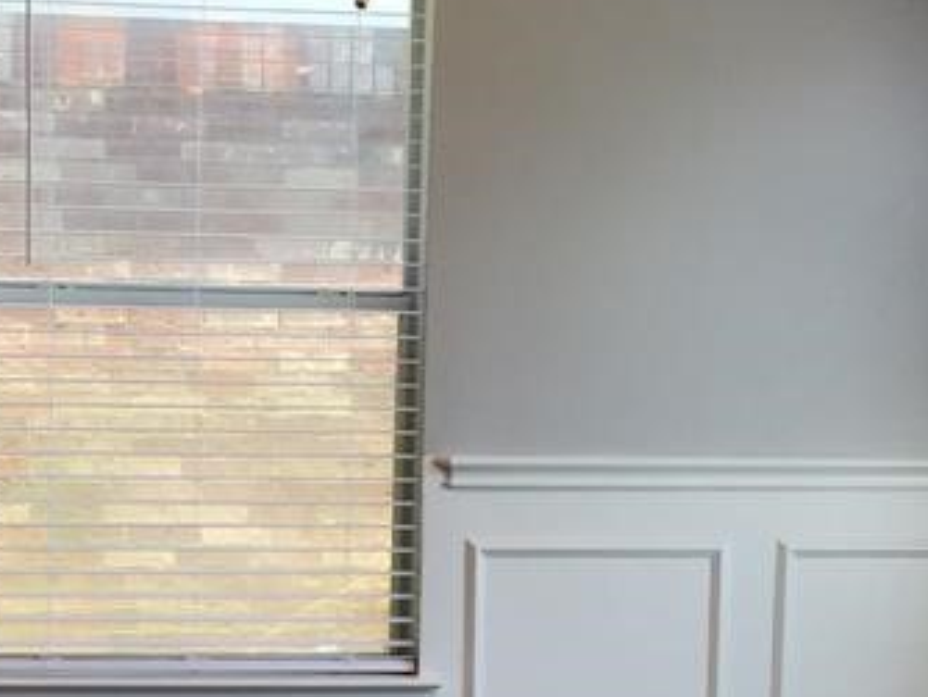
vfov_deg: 15.3
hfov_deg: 20.6
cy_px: 708
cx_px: 314
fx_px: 2549
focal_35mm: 95
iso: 32
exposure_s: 1/50
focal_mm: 3.3
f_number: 2.4
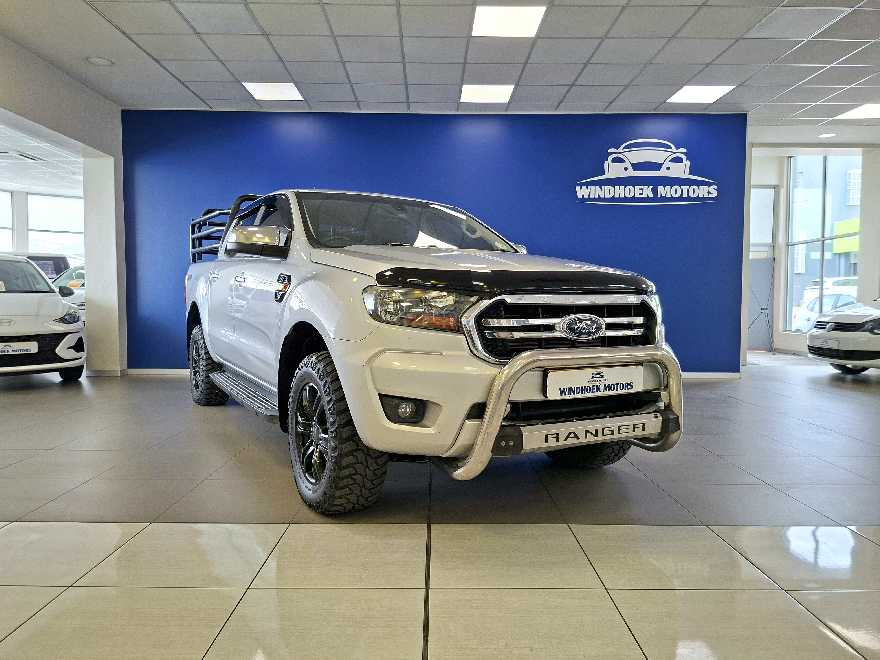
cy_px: 330
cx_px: 440
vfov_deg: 58.9
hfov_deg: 73.9
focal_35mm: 23
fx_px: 585
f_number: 1.8
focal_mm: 5.54
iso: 80
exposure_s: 1/100
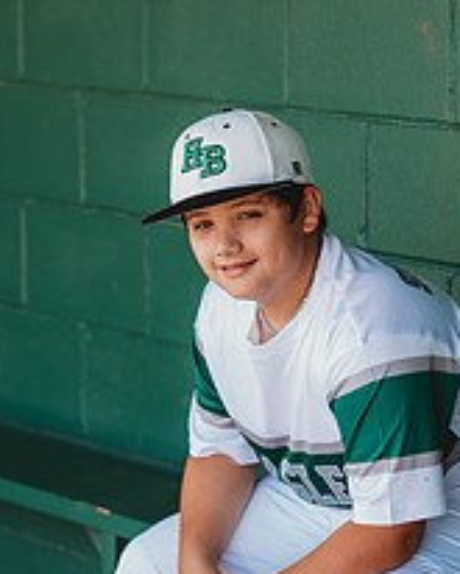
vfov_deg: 11.1
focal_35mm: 174
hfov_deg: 8.9
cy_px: 404
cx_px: 312
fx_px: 2959
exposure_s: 1/200
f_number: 2.5
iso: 160
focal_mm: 85
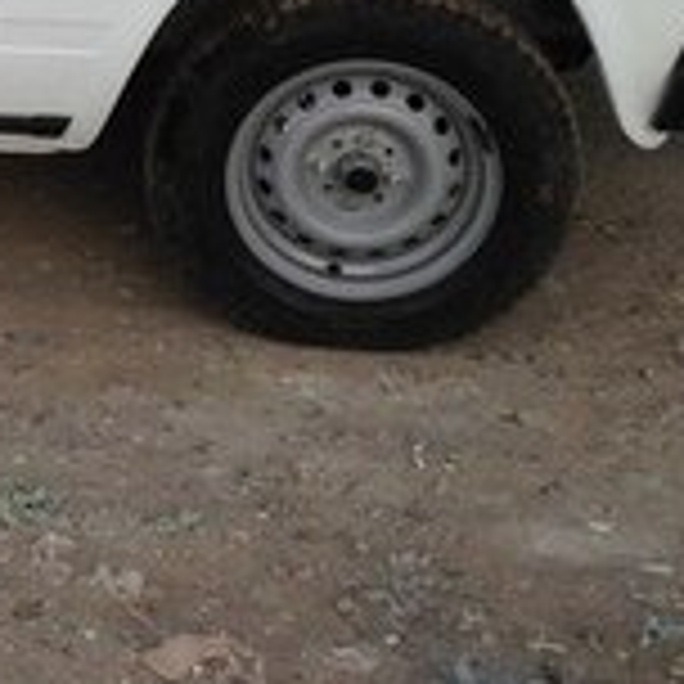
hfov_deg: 12.6
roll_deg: +1.1
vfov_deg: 13.5
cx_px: -518
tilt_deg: -23.1
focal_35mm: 127
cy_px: -70
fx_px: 2839
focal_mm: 4.12
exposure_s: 1/623
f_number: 2.4
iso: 50
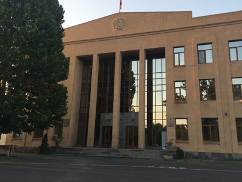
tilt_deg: +17.1
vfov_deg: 48.2
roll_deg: -1.9
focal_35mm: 29
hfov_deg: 61.7
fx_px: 203
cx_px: 121
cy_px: 91
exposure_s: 1/108
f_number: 2.2
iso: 25
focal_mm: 4.15
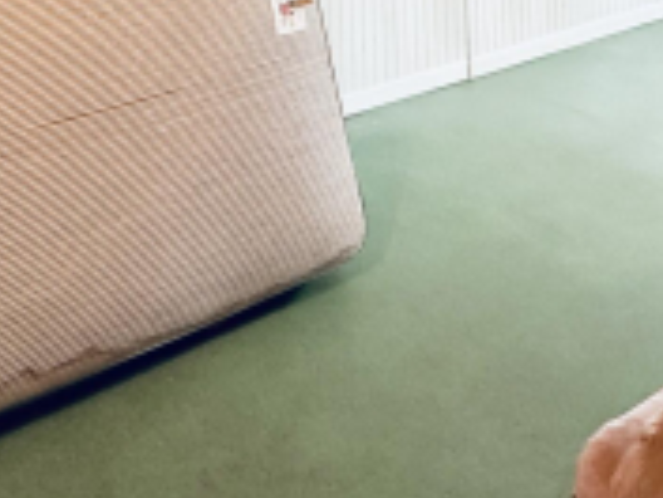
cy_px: -215
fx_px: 1015
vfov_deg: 23.1
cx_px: 514
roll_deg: +0.5
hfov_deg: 35.2
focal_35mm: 53
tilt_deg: -2.8
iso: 500
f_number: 2.2
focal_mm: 2.22
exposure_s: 1/60
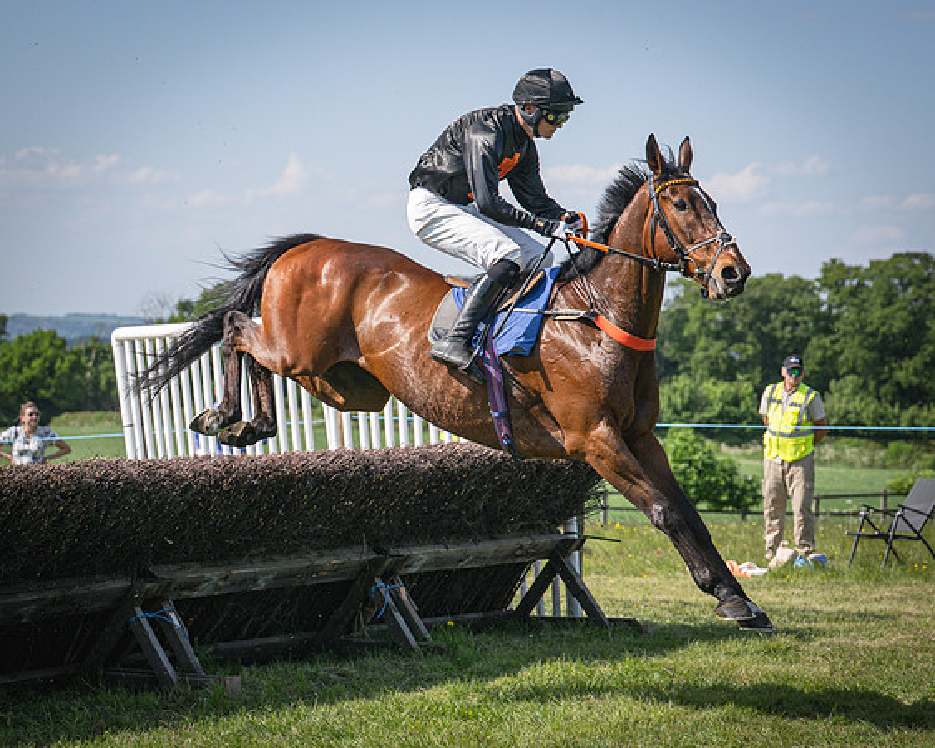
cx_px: 437
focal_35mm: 113
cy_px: 371
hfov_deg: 17.0
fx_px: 3134
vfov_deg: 13.6
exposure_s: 1/3200
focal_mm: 70
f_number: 4
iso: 400
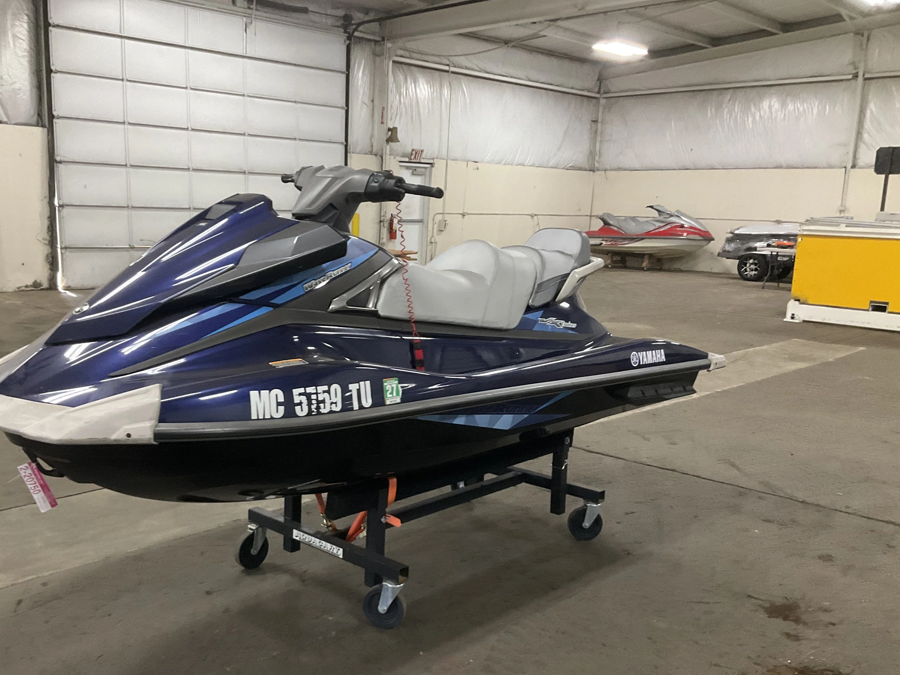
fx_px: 884
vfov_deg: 41.7
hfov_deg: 53.7
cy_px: 390
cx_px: 377
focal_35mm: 34
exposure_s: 1/60
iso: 200
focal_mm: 3
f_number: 1.8
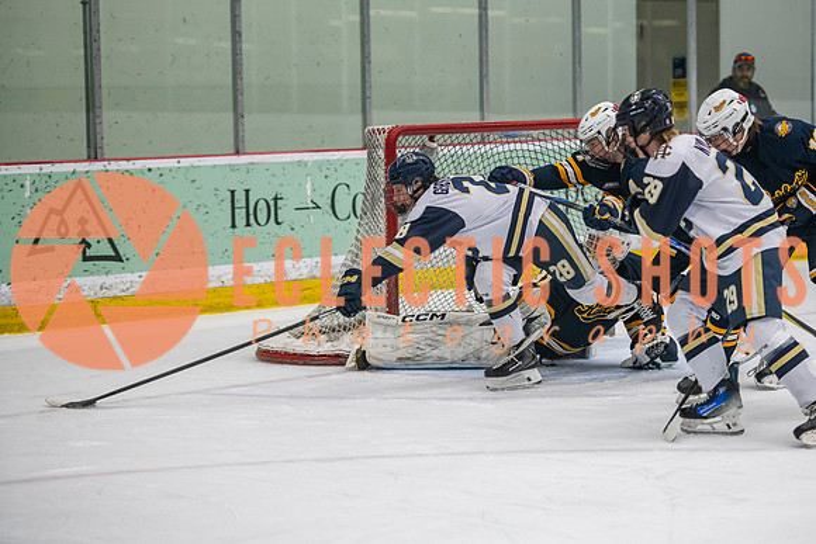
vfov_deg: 9.7
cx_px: 493
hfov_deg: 14.6
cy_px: 256
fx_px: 3194
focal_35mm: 141
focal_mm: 116
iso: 2000
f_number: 3.2
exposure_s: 1/640
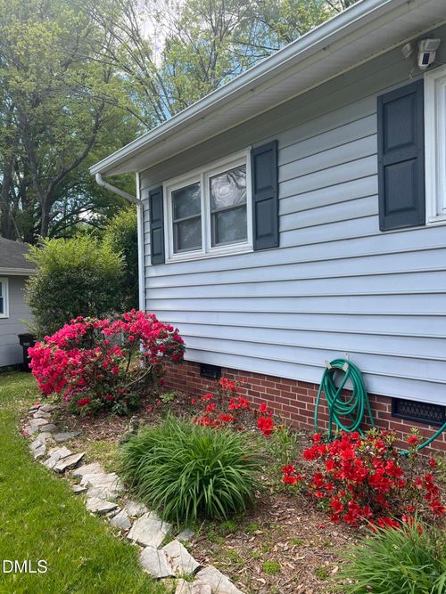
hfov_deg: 53.0
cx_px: 223
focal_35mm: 26
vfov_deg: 67.3
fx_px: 447
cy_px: 297
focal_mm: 5.7
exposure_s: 1/902
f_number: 1.5
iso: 50
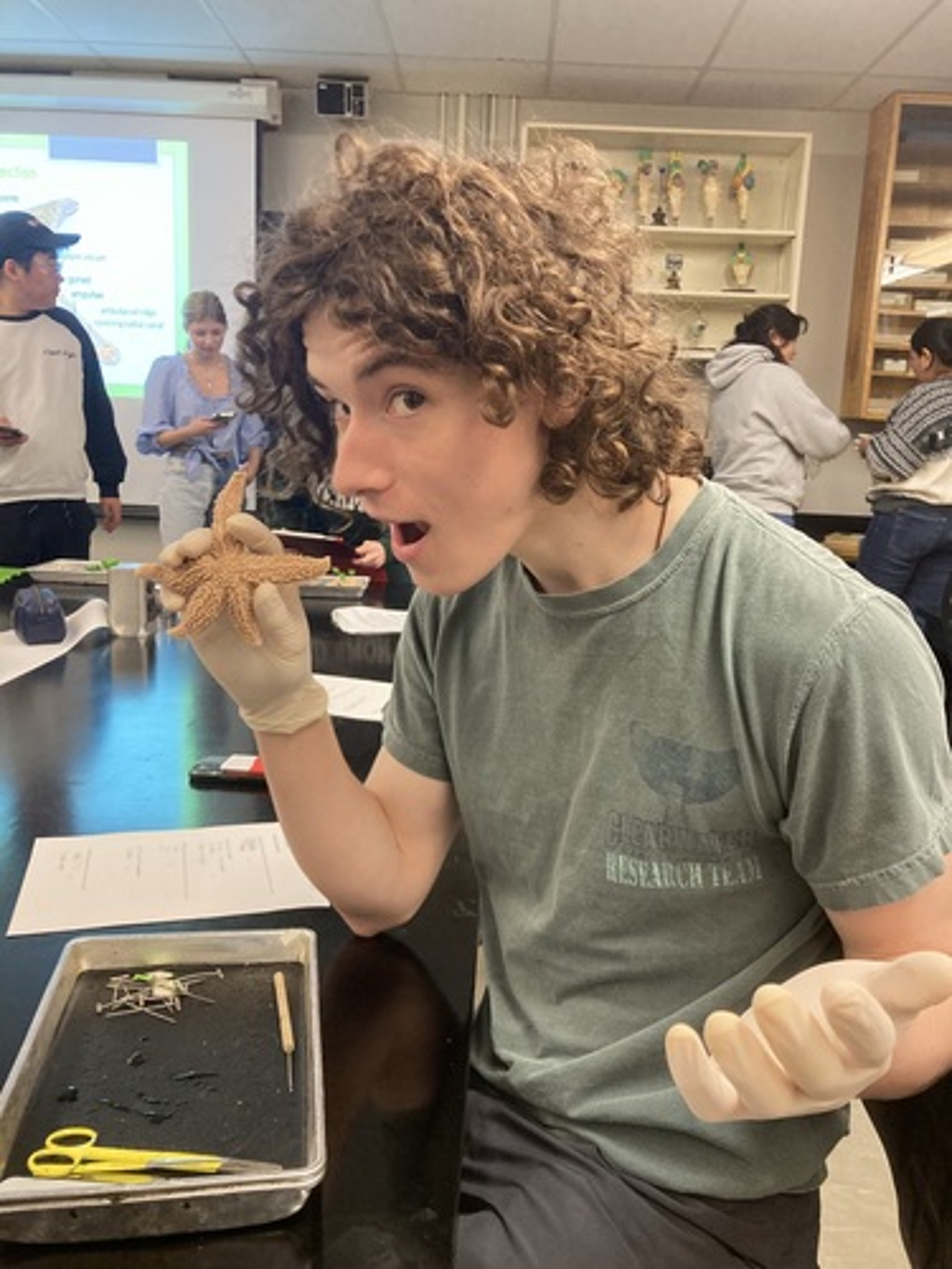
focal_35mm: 28
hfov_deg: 49.7
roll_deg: -3.4
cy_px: 634
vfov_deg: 63.4
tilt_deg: -9.2
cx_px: 476
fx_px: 1027
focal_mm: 3.99
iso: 250
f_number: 1.8
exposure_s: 1/60
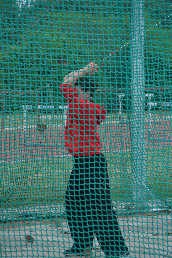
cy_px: 129
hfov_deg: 4.6
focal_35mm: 300
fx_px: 2150
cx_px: 86
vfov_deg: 6.9
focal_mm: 200
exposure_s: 1/1000
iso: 500
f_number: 6.3
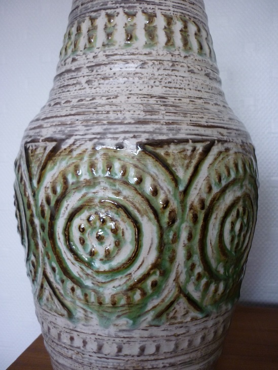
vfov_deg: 55.3
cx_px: 139
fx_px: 353
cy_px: 185
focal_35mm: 33
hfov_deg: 43.0
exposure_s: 1/30
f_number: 2.8
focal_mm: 5.5
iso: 200
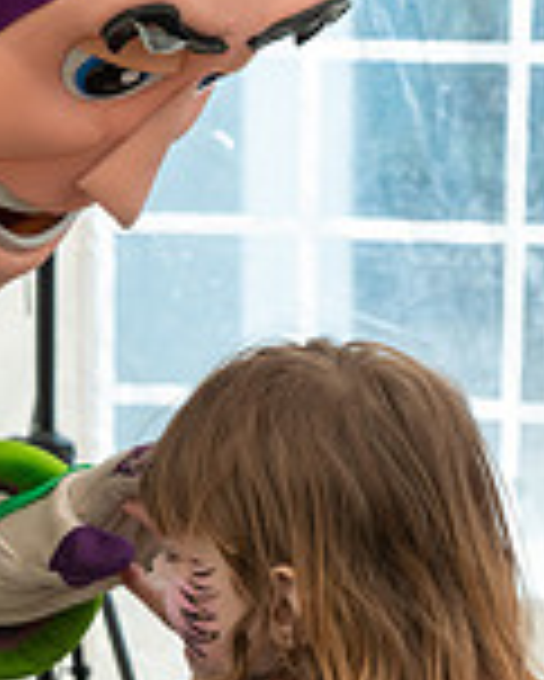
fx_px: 3699
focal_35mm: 184
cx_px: 189
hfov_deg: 8.4
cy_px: 590
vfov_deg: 10.4
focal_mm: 66
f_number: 8
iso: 560
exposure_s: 1/250
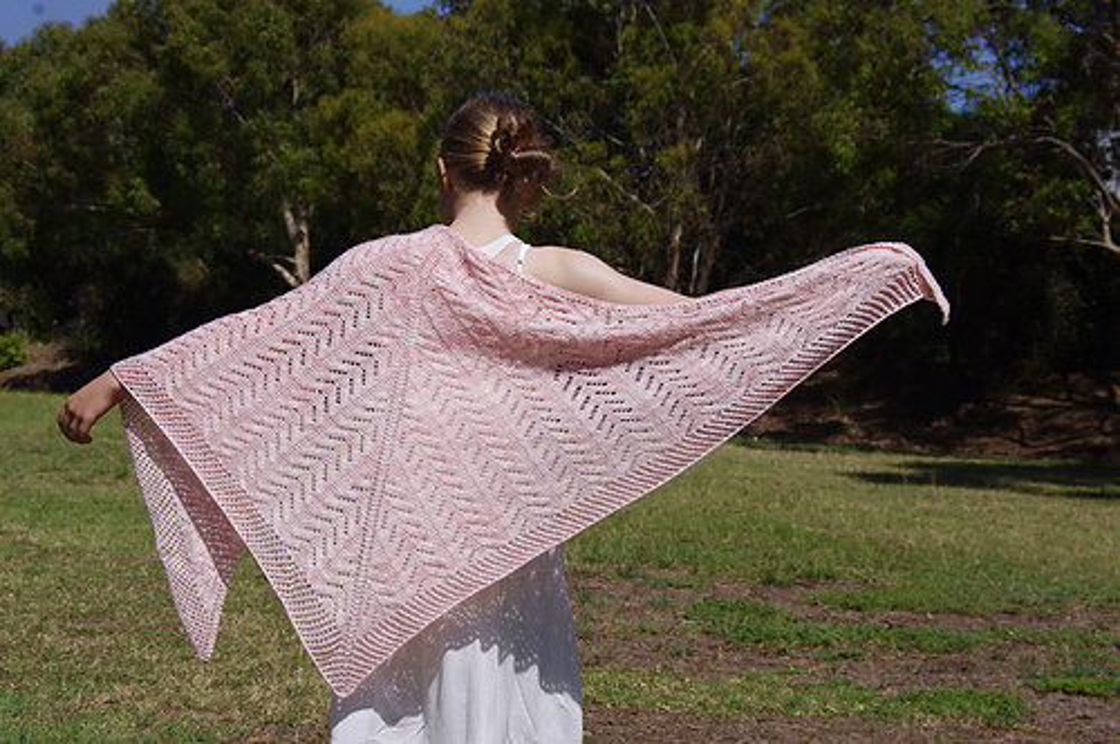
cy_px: 372
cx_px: 560
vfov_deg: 14.5
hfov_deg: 21.7
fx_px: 2921
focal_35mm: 94
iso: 200
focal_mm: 62.5
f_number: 10
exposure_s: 1/800
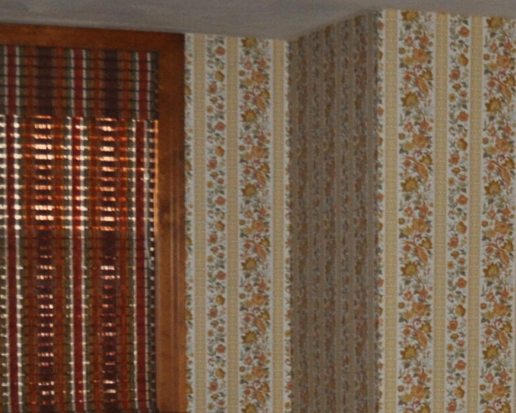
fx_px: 1497
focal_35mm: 98
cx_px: 452
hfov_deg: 19.3
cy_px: 458
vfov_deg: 15.3
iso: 800
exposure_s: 1/60
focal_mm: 18
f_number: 3.5
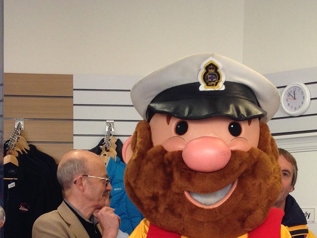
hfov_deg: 21.8
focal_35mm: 89
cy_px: 239
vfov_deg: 16.3
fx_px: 815
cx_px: 243
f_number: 2.4
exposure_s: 1/120
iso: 80
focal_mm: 4.12
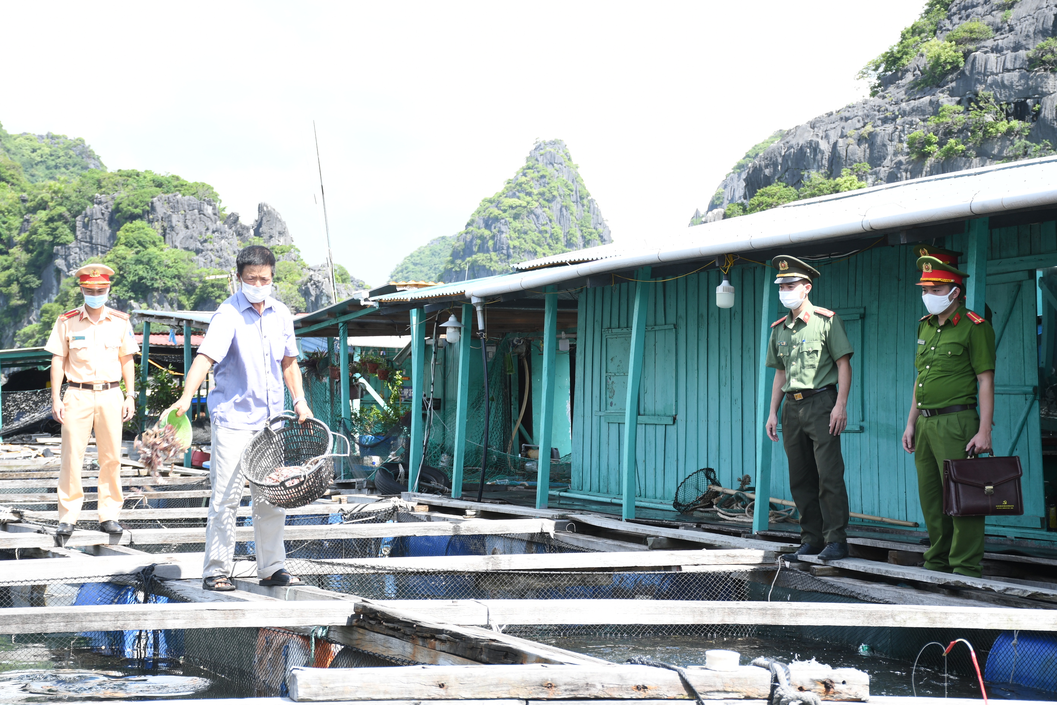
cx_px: 528
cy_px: 352
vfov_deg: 17.5
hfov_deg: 26.0
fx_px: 2290
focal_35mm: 78
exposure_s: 1/200
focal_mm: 52
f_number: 7.1
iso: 160
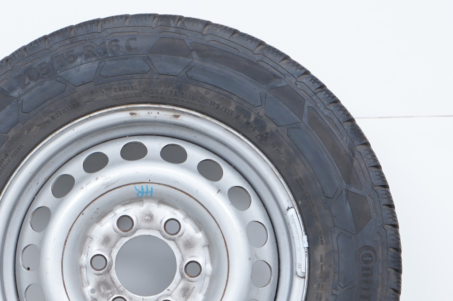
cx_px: 139
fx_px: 1132
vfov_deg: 15.0
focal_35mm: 90
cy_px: 254
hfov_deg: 22.5
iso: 250
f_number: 7.1
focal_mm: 48
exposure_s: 1/100
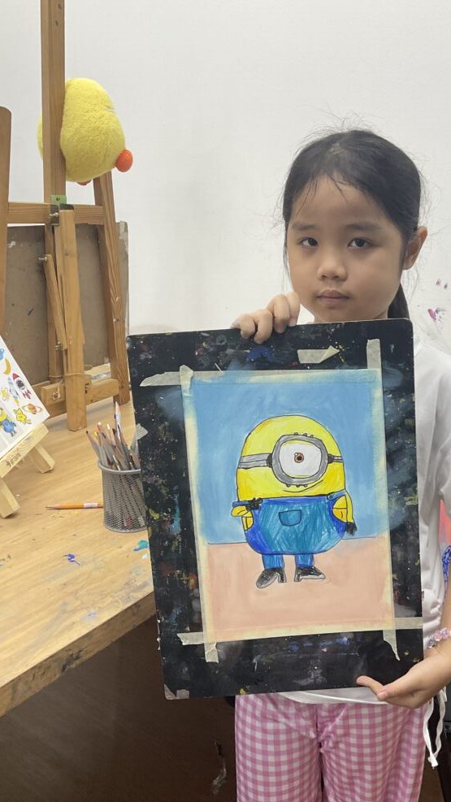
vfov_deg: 61.0
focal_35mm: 32
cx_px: 301
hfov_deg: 36.3
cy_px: 399
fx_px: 680
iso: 40
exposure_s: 1/120
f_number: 1.8
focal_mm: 3
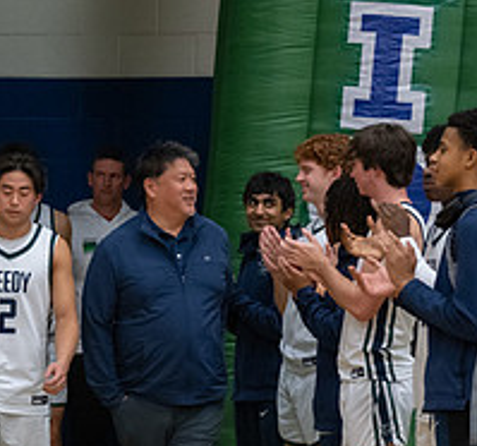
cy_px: 319
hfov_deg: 7.9
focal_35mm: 228
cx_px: -36
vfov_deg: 7.4
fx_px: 3440
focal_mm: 70
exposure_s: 1/320
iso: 4000
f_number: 2.8
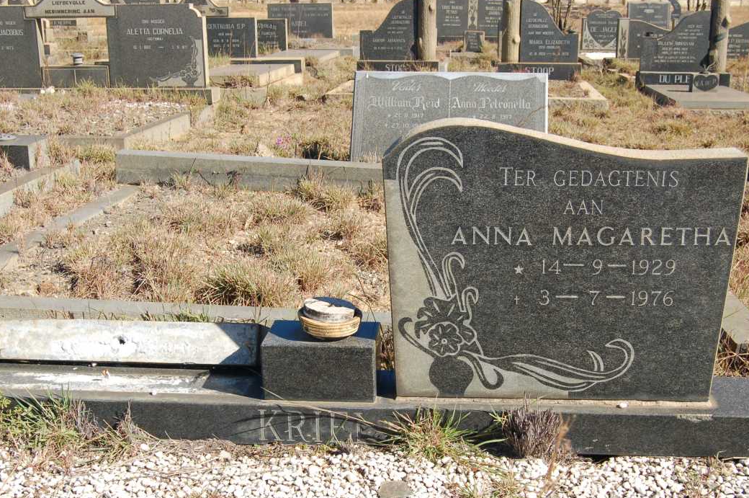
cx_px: 369
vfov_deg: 29.8
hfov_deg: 43.6
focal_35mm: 45
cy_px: 282
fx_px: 935
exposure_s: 1/320
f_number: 6.3
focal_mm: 26
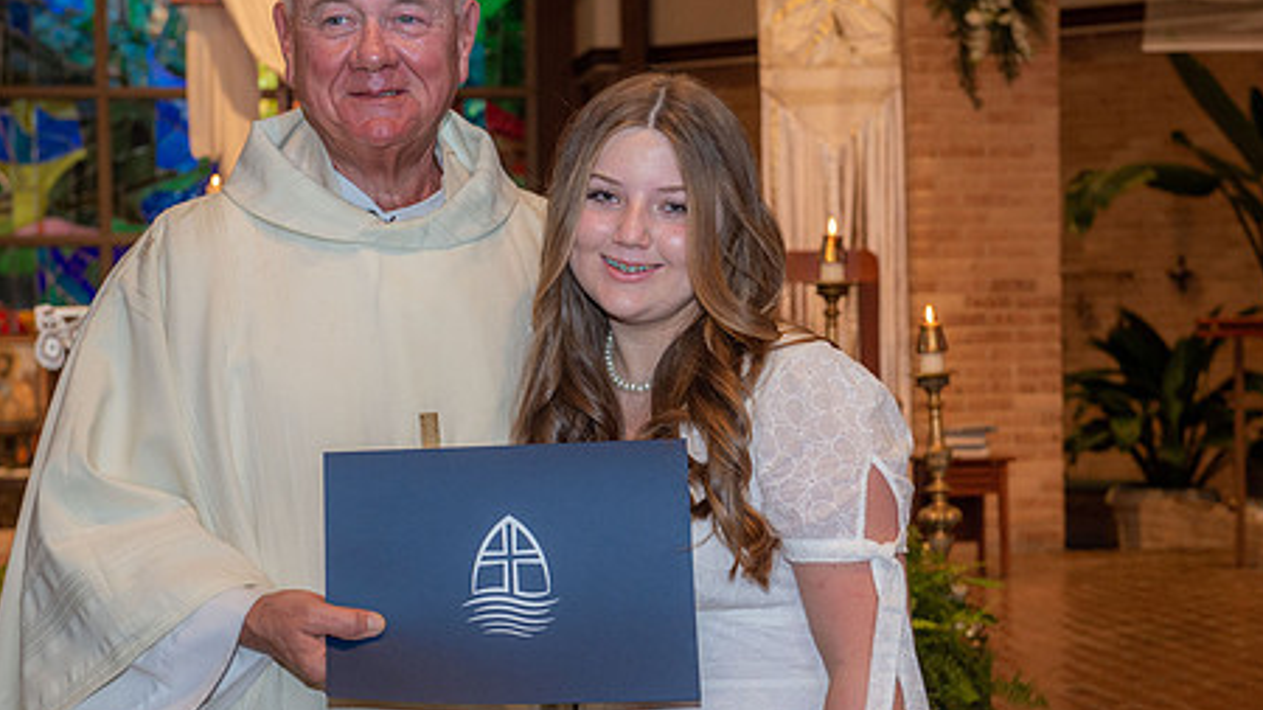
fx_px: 2712
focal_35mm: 81
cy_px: 348
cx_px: 609
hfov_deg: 26.2
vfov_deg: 14.9
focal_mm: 60
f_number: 5.6
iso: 1600
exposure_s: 1/125
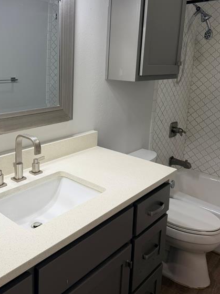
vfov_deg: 54.9
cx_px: 86
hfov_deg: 42.7
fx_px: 280
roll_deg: -2.4
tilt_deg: -10.8
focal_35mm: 33
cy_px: 117
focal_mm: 6.76
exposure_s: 1/177
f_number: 1.78
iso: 100
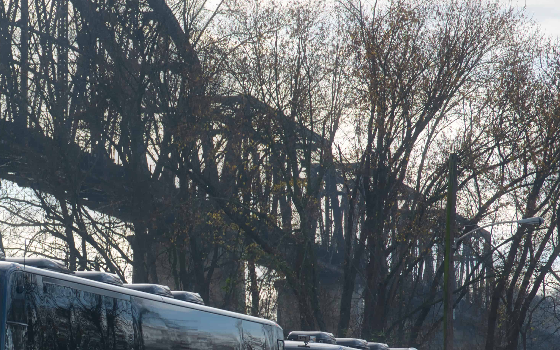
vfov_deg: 6.3
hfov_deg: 10.0
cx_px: 19
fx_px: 3190
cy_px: 289
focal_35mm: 209
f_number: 5.6
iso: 100
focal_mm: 70
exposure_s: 1/160
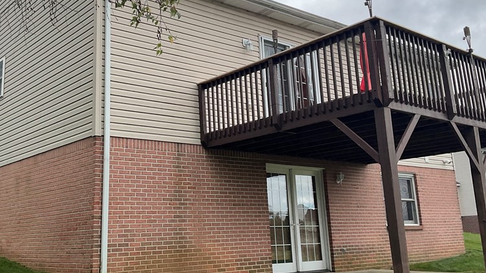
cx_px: 207
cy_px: 97
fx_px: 554
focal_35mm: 43
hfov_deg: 47.2
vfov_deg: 27.6
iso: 16
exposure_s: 1/978
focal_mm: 3
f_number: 1.8
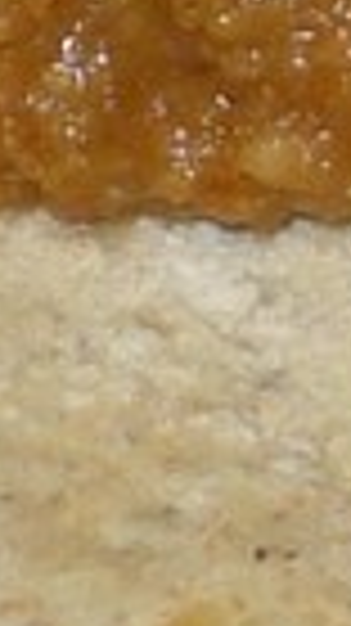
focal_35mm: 576
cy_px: -536
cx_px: 1210
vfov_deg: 3.7
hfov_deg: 2.1
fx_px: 9548
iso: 100
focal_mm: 7.1
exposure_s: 1/30
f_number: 4
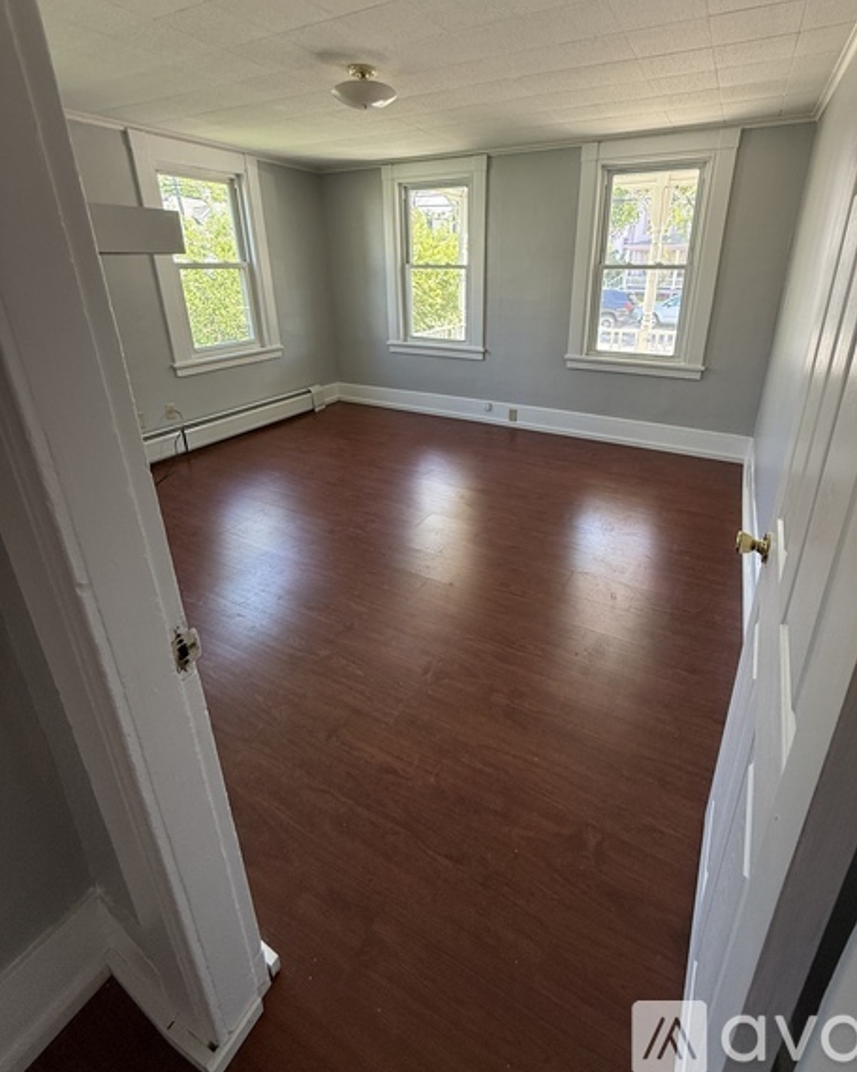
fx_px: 507
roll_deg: -0.1
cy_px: 449
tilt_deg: -19.2
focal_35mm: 16
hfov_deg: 80.2
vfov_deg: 92.3
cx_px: 466
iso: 200
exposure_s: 1/99
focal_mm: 2.22
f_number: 2.2
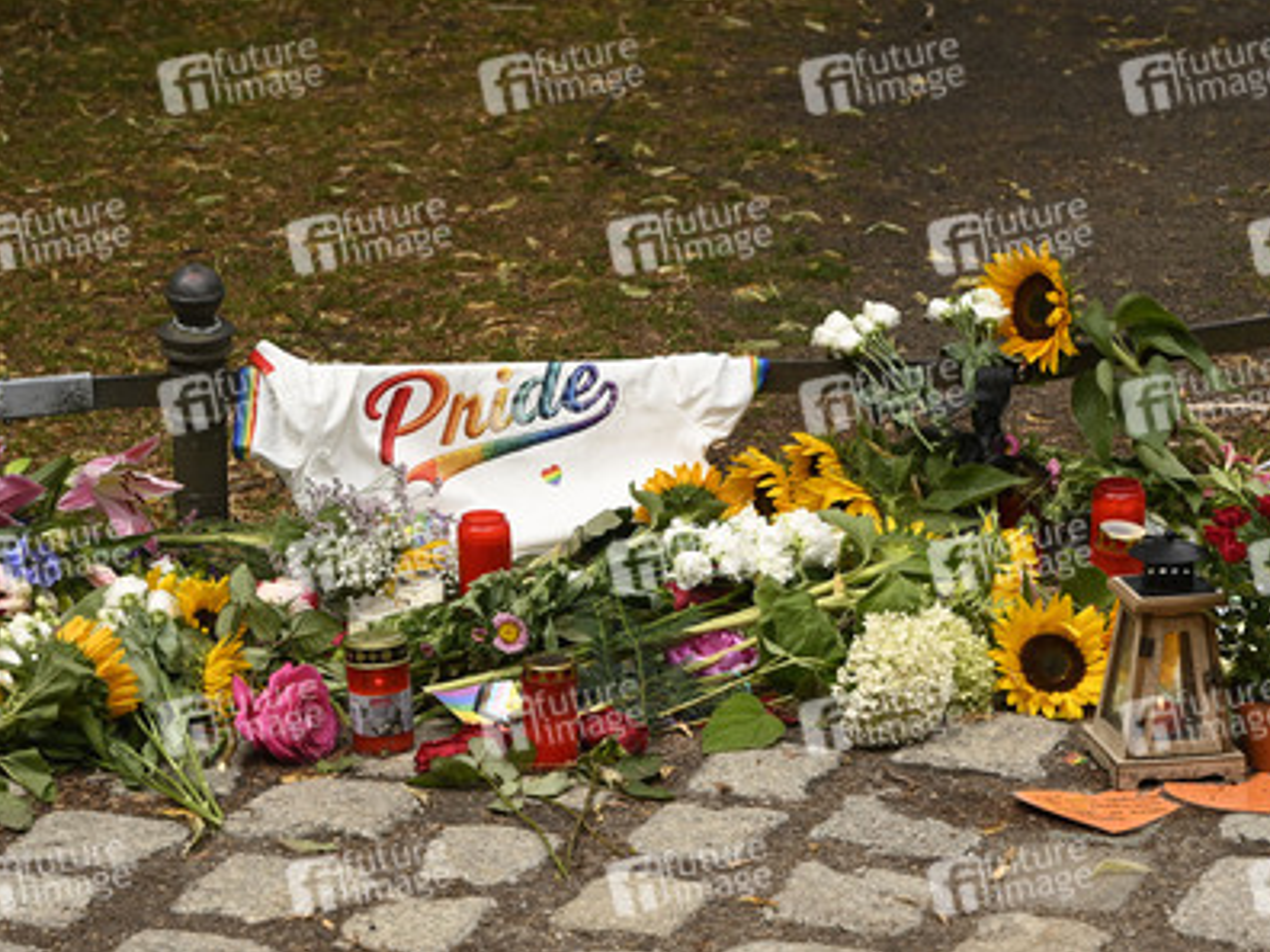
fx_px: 4219
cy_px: 478
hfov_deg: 17.1
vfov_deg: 12.9
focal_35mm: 115
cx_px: 605
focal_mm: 105
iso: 640
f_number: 10
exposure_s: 1/400
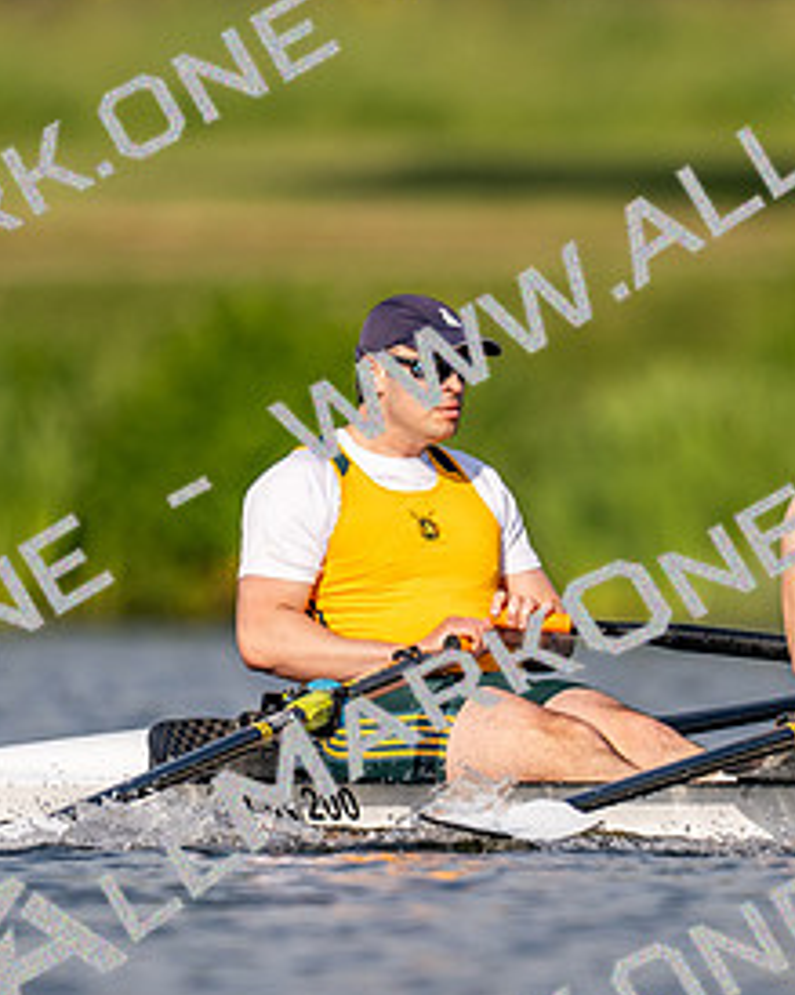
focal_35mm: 1791
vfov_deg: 1.1
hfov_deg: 0.9
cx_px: 719
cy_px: 474
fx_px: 52705
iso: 200
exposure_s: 1/2500
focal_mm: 600
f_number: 4
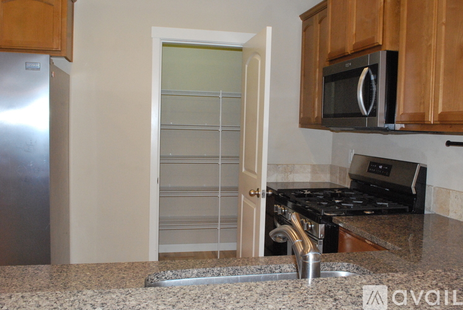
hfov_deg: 57.2
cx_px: 232
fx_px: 425
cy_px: 155
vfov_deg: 40.1
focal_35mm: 33
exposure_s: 1/40
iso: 1600
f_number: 11
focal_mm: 22
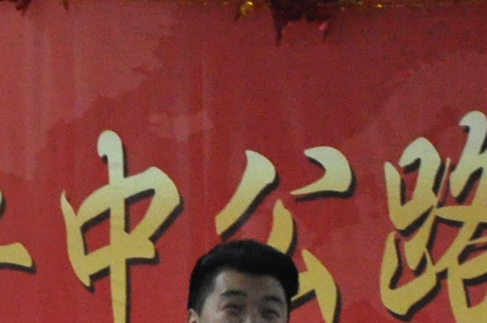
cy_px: 303
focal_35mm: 455
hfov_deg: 4.5
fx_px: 6148
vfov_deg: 3.0
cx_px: -367
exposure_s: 1/50
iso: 1600
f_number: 4.8
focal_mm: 48
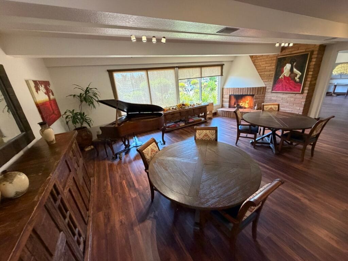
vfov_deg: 85.7
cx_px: 174
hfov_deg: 102.1
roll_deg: +5.0
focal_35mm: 14
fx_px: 141
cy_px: 130
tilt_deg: -20.7
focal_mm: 2.22
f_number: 2.2
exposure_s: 1/60
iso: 500
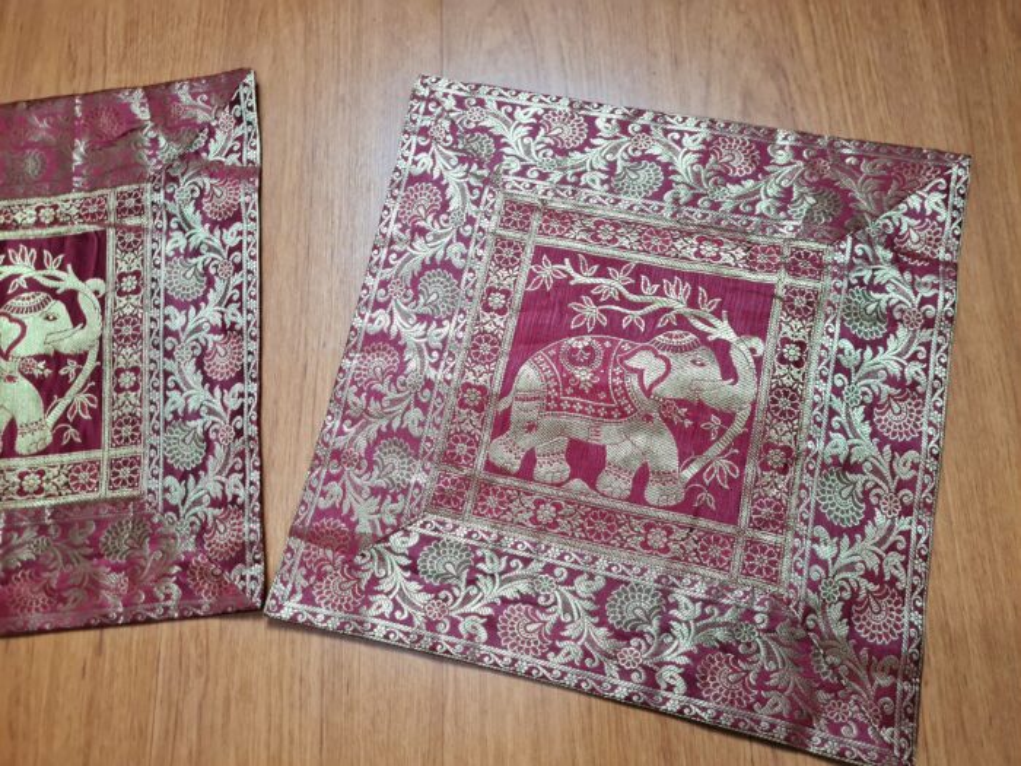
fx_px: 767
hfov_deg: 67.3
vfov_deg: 53.1
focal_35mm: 26
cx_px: 510
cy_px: 383
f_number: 1.8
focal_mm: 5.4
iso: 250
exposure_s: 1/40
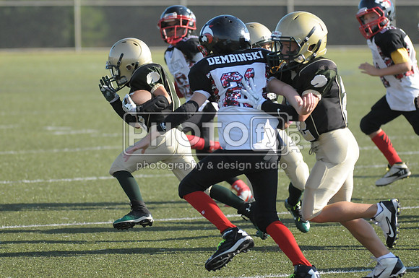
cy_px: 139
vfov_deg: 4.6
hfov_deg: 6.9
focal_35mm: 300
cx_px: 210
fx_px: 3487
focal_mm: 200
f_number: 4
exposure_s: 1/5000
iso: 1600
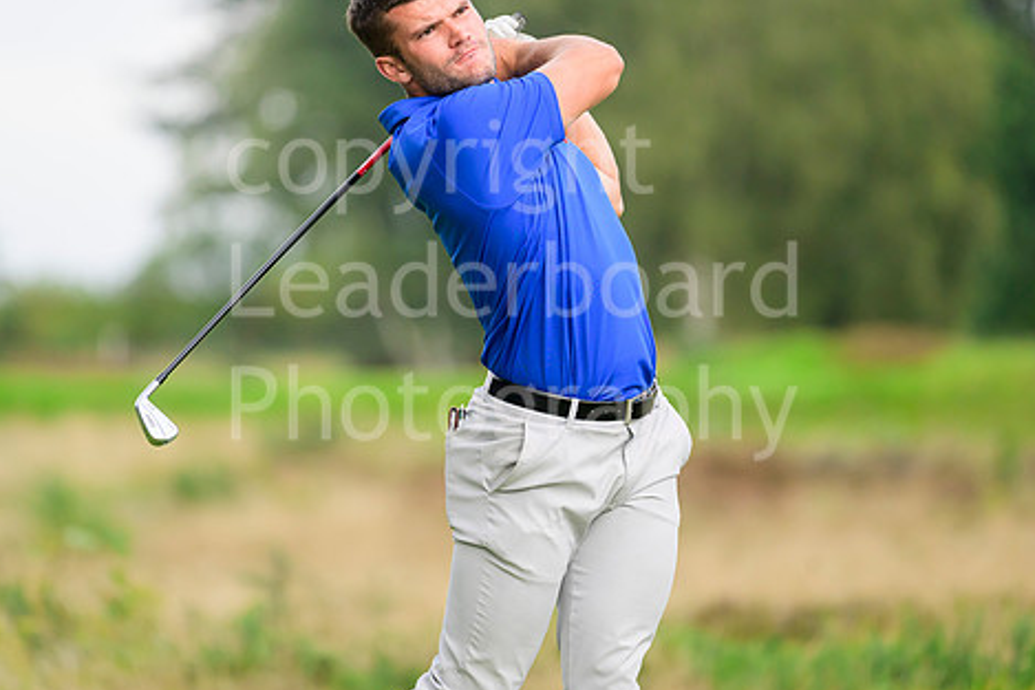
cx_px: 516
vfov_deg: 3.7
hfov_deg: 5.6
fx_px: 10669
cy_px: 301
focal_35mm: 371
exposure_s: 1/1250
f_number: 4
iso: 1000
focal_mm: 300
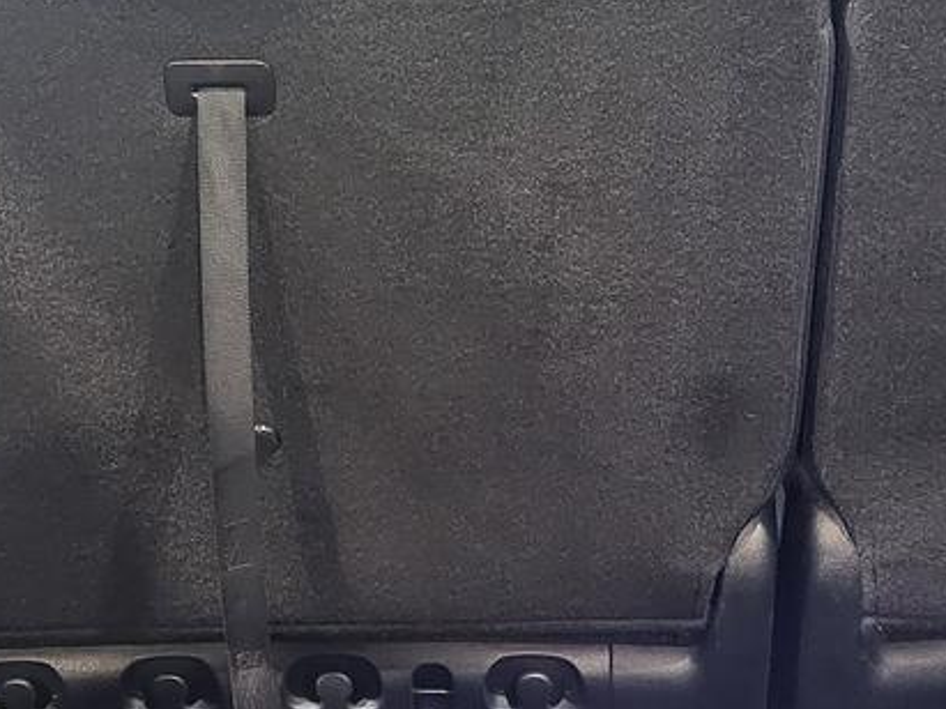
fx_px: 2213
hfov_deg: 24.1
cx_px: 412
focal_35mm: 81
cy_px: 138
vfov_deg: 18.0
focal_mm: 5.4
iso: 640
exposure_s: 1/40
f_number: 1.8
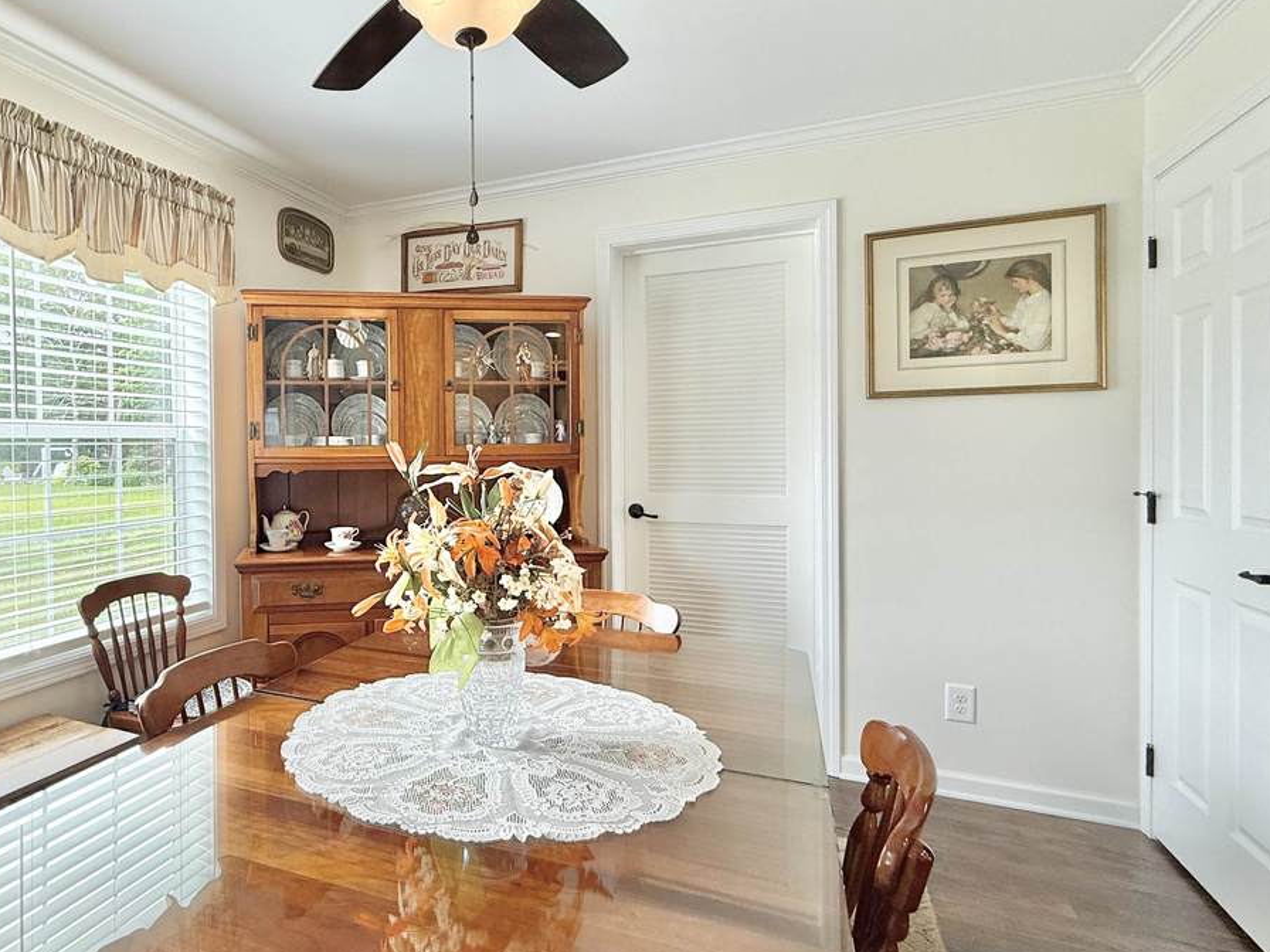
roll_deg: -0.6
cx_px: 439
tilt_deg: +0.5
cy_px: 439
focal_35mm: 20
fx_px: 734
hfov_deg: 79.5
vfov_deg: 65.9
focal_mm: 2.22
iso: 64
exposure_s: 1/105
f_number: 2.2
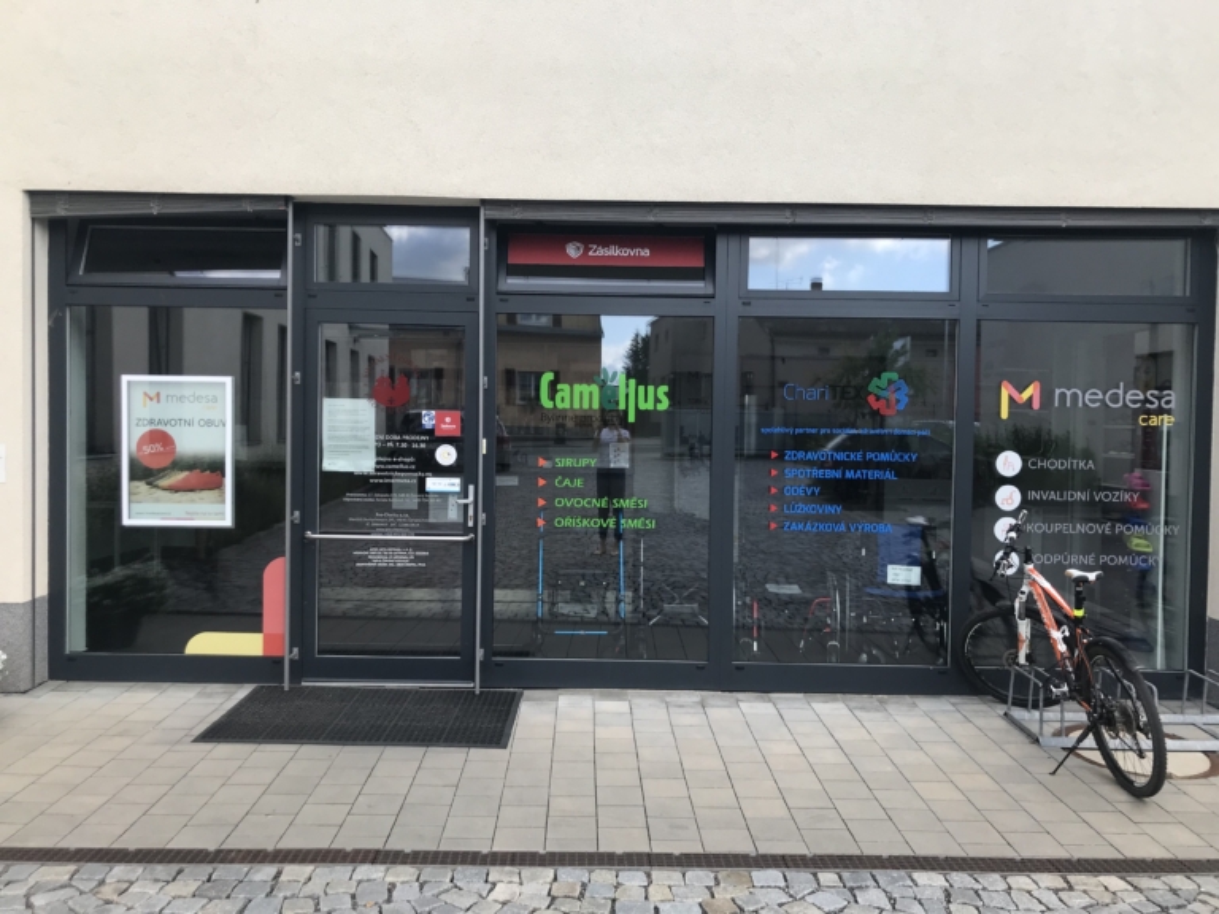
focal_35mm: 28
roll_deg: -0.3
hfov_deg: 63.4
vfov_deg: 49.7
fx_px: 986
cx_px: 610
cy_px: 457
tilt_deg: +0.4
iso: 20
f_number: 1.8
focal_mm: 3.99
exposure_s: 1/577
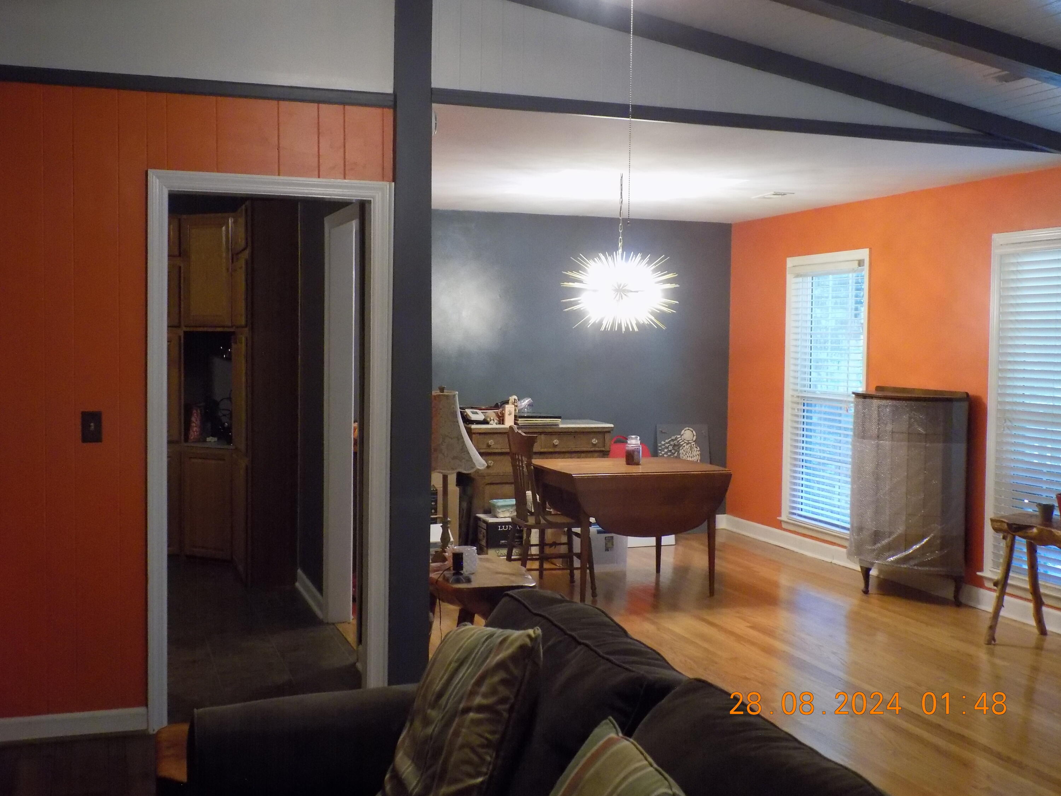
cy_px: 398
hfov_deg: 50.1
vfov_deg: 38.7
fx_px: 1134
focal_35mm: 37
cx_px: 530
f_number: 3.5
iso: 400
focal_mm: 6.6
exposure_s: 1/13
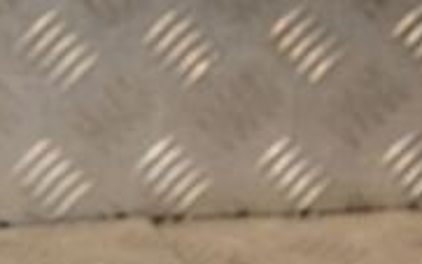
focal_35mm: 264
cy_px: 411
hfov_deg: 7.8
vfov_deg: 4.9
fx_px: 3035
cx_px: -242
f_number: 7.1
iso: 800
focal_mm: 52
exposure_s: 1/200
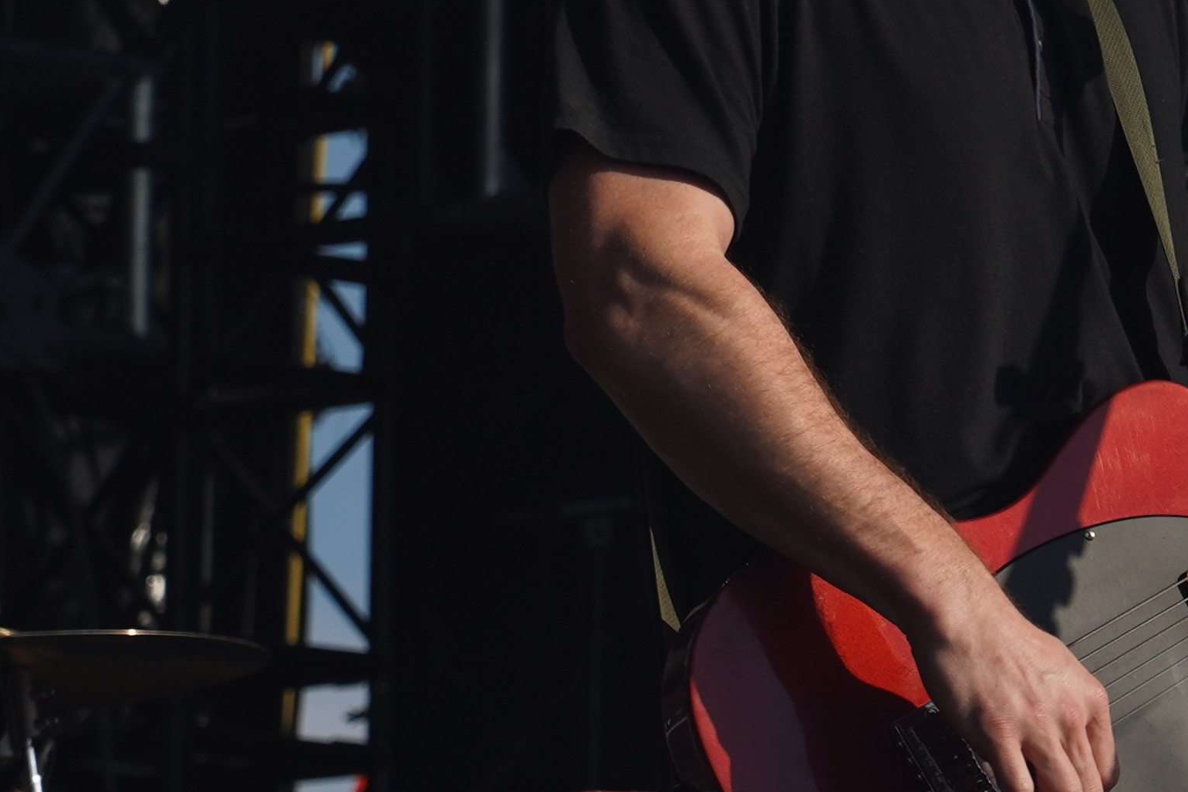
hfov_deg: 5.0
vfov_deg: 3.4
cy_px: 445
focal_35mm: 409
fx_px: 13497
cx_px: 1032
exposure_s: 1/640
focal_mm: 105
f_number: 8
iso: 100
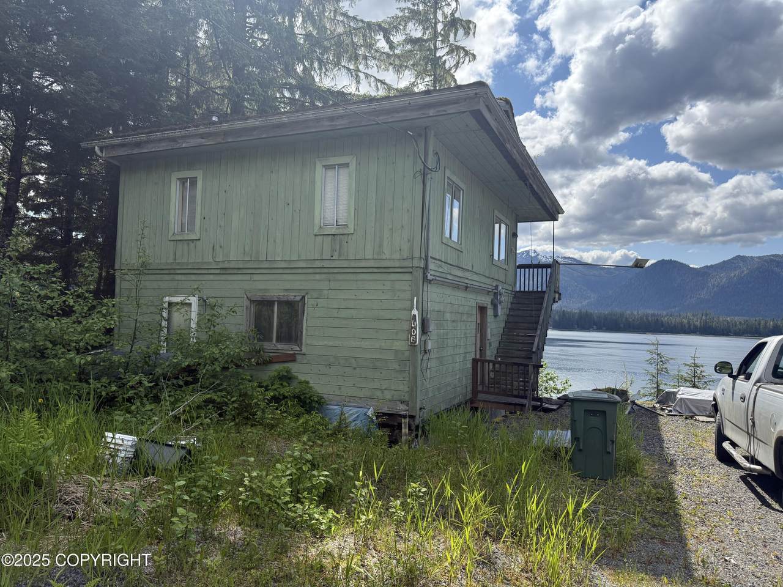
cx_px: 392
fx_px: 543
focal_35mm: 24
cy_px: 294
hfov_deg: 71.6
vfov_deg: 56.8
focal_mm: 6.76
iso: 100
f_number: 1.78
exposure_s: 1/4673
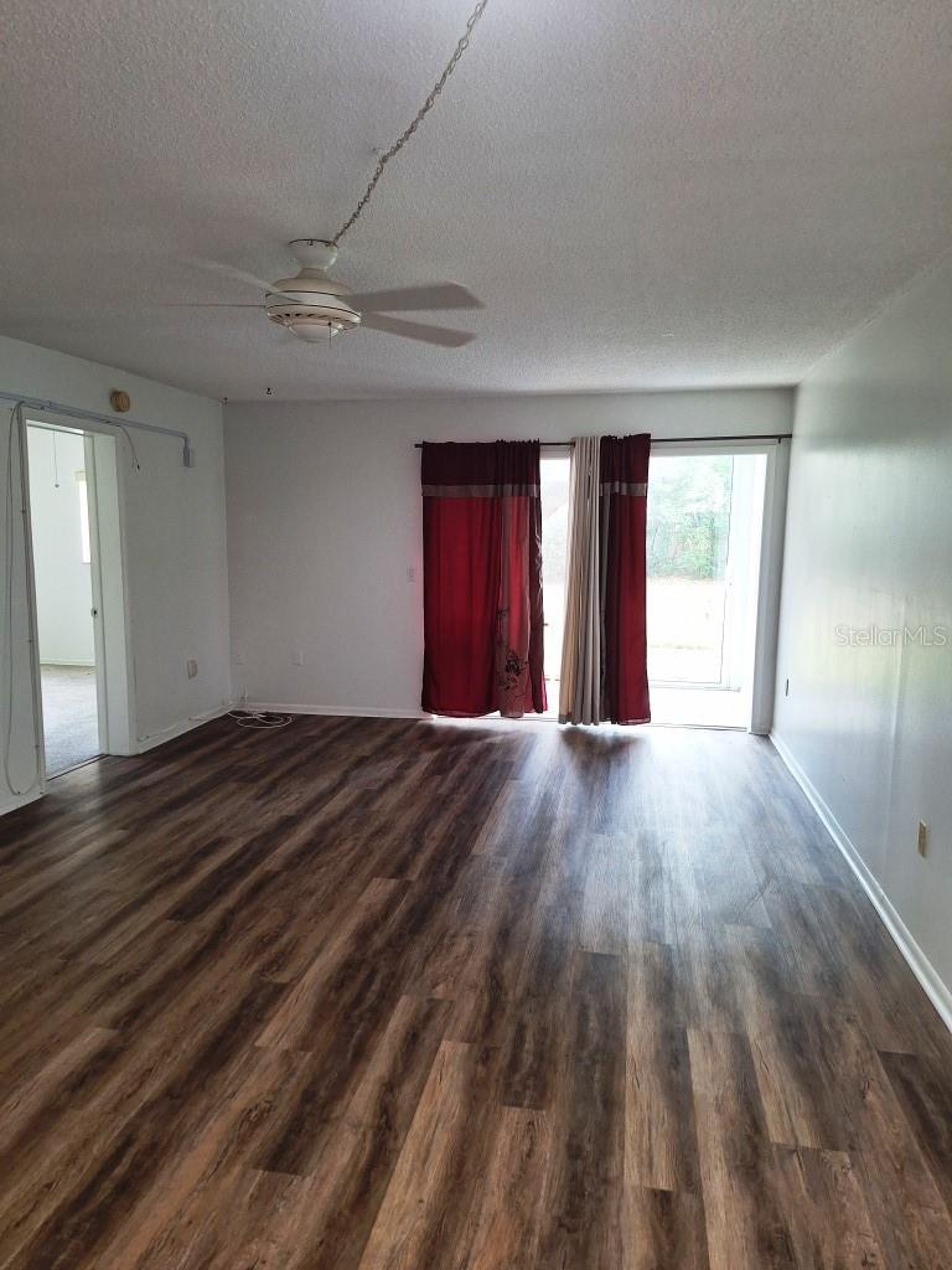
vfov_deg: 73.9
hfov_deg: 58.9
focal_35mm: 23
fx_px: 843
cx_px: 476
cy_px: 635
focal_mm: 5.54
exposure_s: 1/40
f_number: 1.8
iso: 80
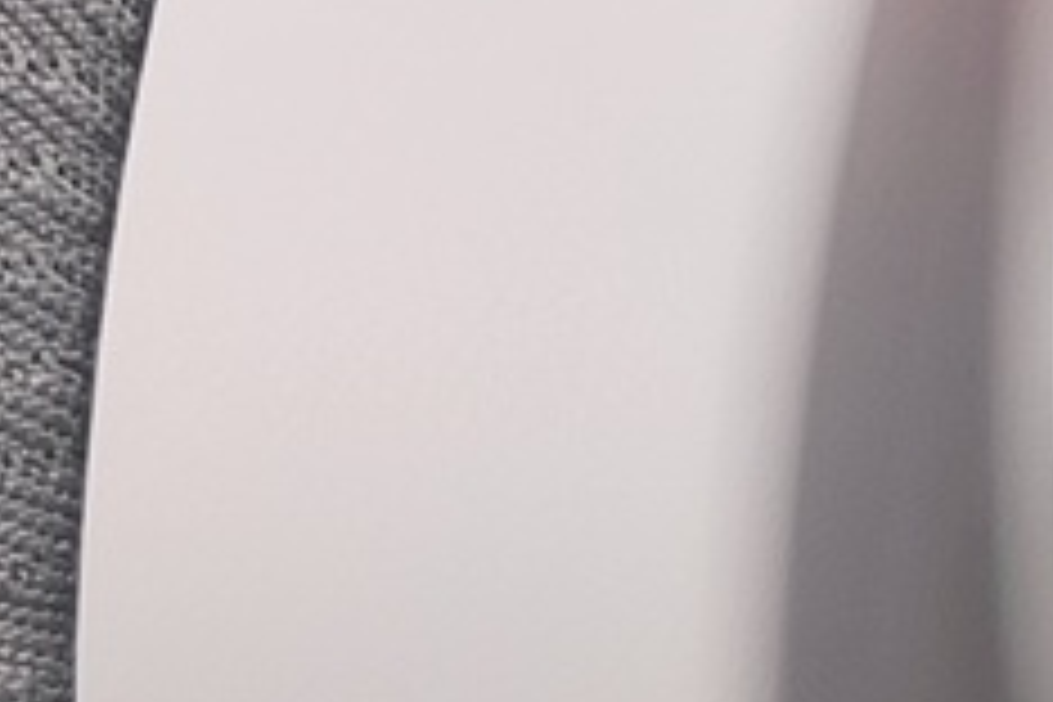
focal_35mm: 191
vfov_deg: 6.8
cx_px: 909
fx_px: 5586
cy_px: -994
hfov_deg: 10.7
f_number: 1.65
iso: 160
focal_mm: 6.14
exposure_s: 1/100
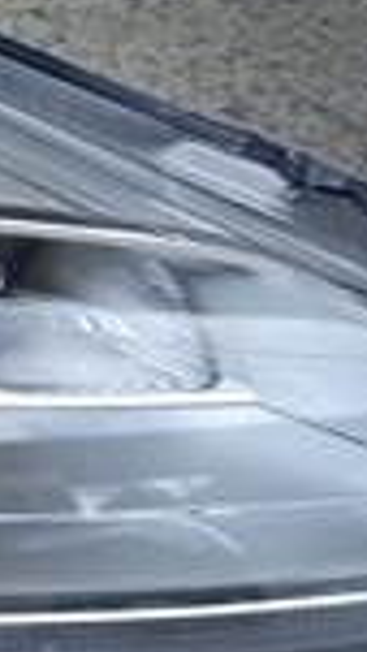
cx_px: -363
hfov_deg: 10.1
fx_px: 1919
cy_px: 250
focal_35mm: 111
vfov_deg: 19.3
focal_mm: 5.24
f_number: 1.7
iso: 50
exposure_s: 1/455
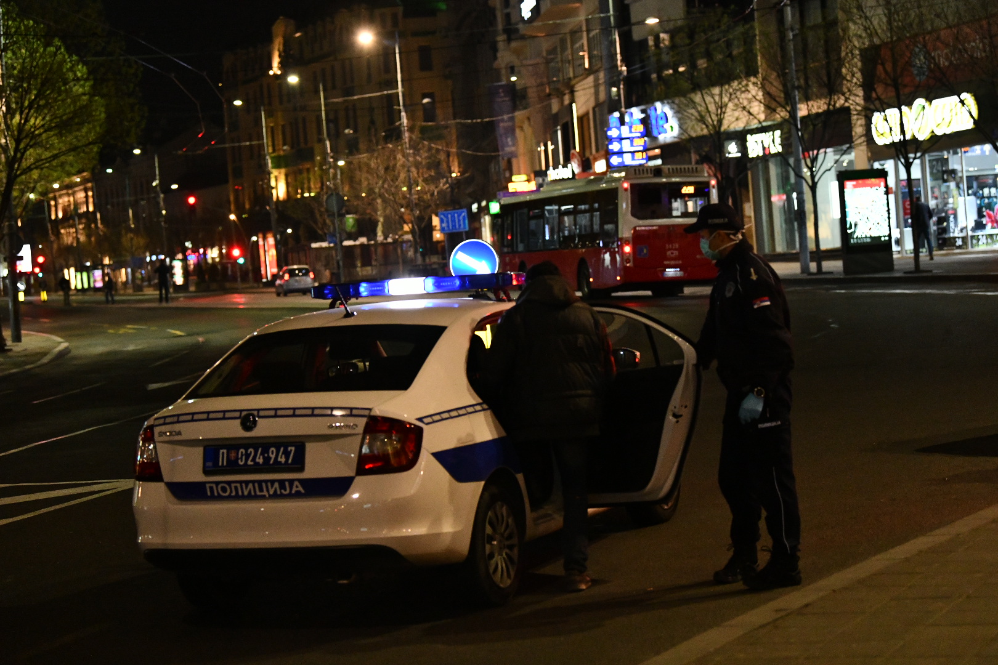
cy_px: 332
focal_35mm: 86
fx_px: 2384
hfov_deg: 23.6
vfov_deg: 15.9
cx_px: 499
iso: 6400
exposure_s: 1/250
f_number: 3.5
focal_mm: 86
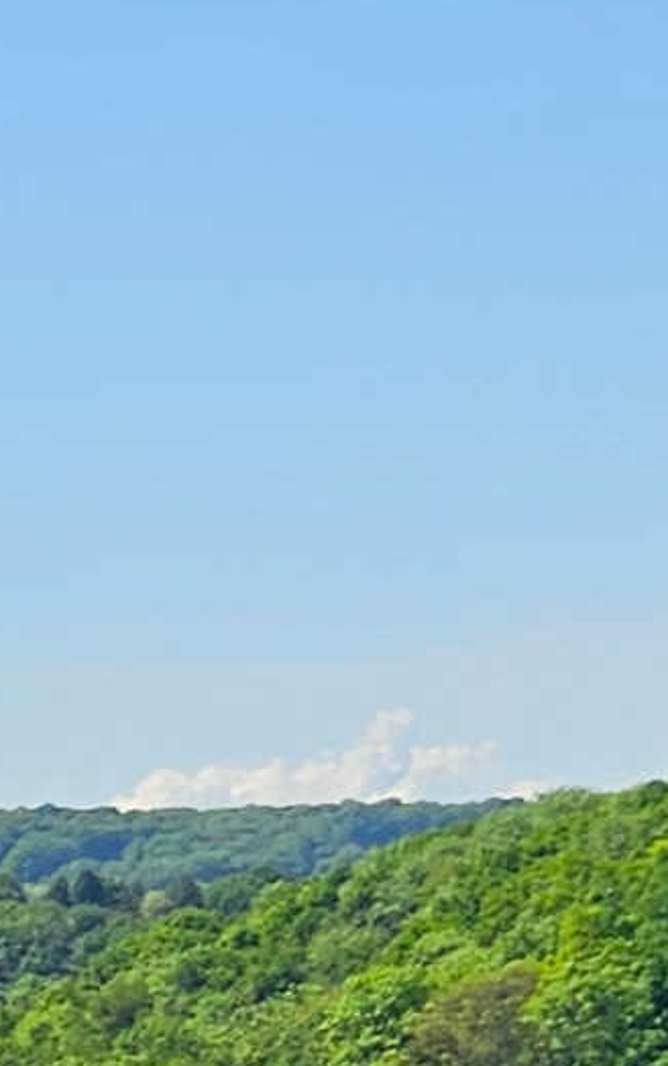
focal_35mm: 186
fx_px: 5412
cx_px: -2996
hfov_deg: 5.1
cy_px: 2665
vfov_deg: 9.8
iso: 10
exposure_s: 1/719
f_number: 1.7
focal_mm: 6.3
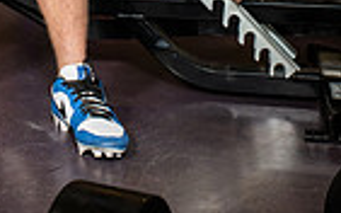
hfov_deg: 17.3
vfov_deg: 9.7
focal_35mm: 117
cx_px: -19
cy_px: -322
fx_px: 1087
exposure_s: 1/250
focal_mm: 36
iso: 500
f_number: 5.6
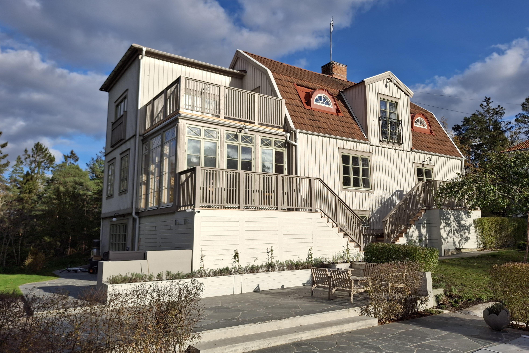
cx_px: 270
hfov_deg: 67.4
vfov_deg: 47.9
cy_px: 173
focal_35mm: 27
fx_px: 397
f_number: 1.8
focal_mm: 4.69
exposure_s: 1/2045
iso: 25
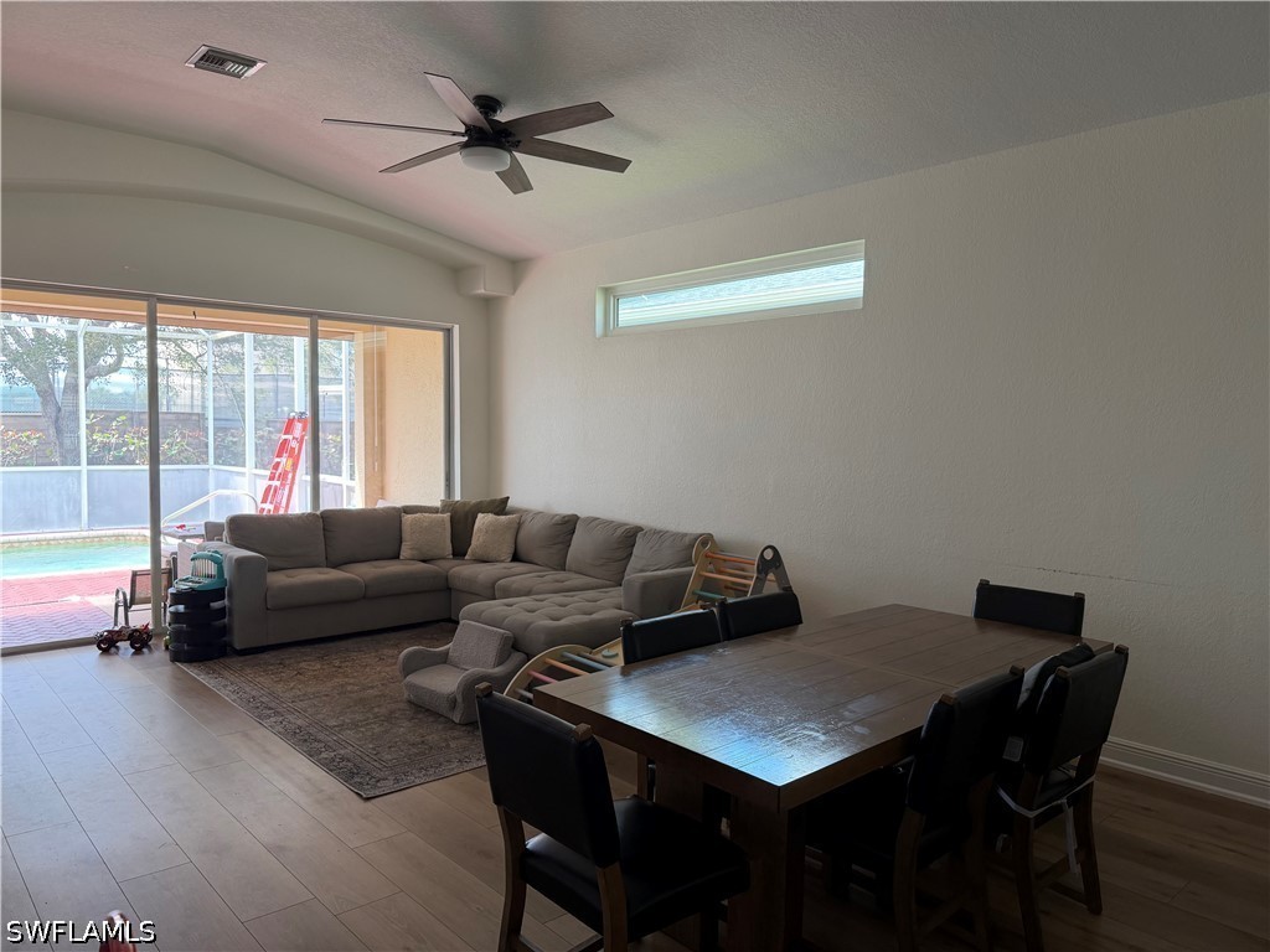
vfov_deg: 56.8
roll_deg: -0.8
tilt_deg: -3.2
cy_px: 476
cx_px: 635
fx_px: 881
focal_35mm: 24
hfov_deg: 71.6
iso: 160
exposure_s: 1/120
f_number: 1.78
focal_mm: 6.76
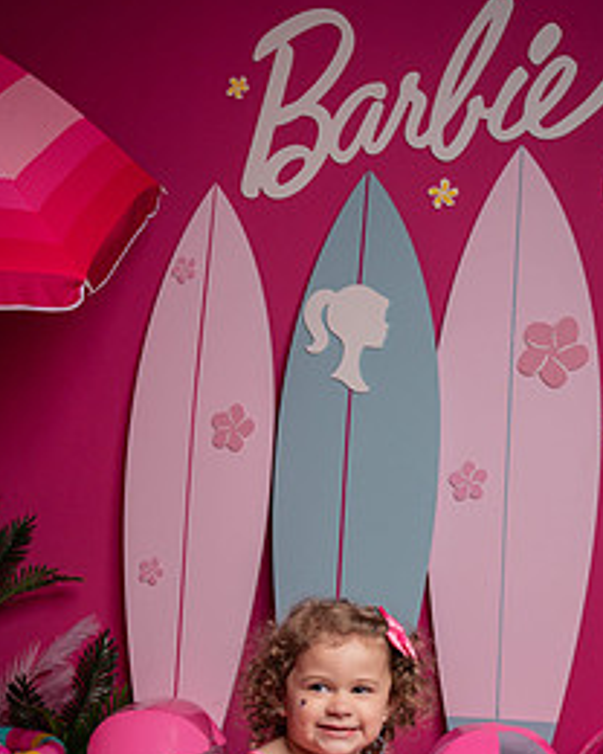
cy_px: 612
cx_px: 290
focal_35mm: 52
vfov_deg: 34.8
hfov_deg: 29.1
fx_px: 1160
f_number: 6.3
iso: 640
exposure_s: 1/200
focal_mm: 32
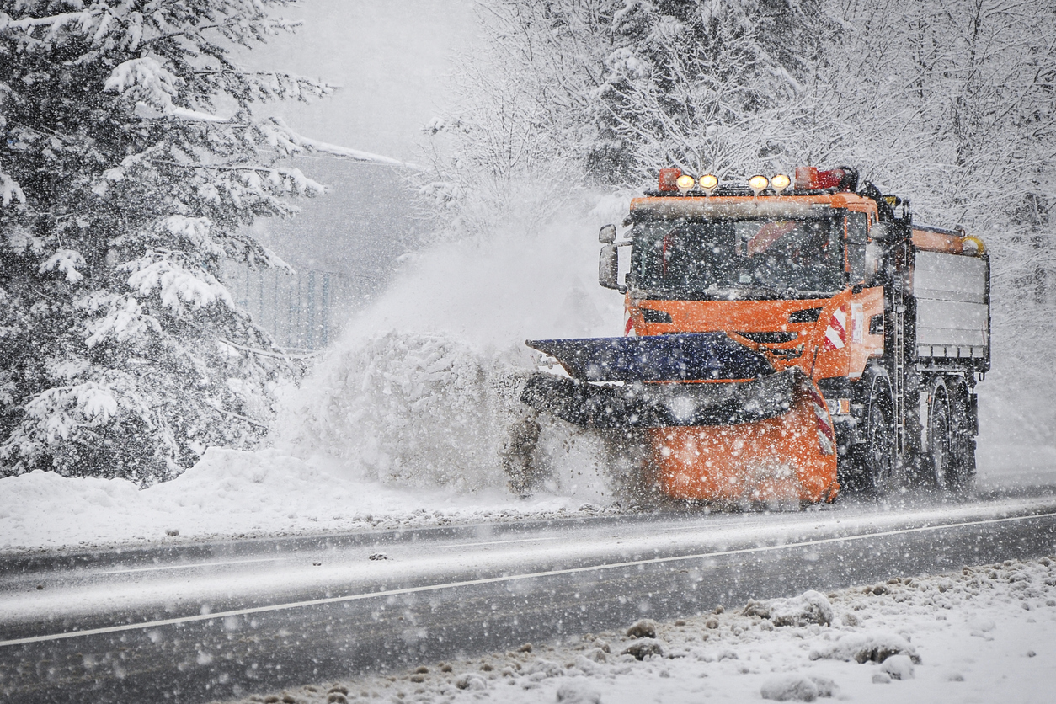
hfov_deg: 15.2
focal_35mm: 135
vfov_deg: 10.2
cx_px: 528
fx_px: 3960
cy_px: 352
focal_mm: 90
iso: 400
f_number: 5.6
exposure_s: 1/1250
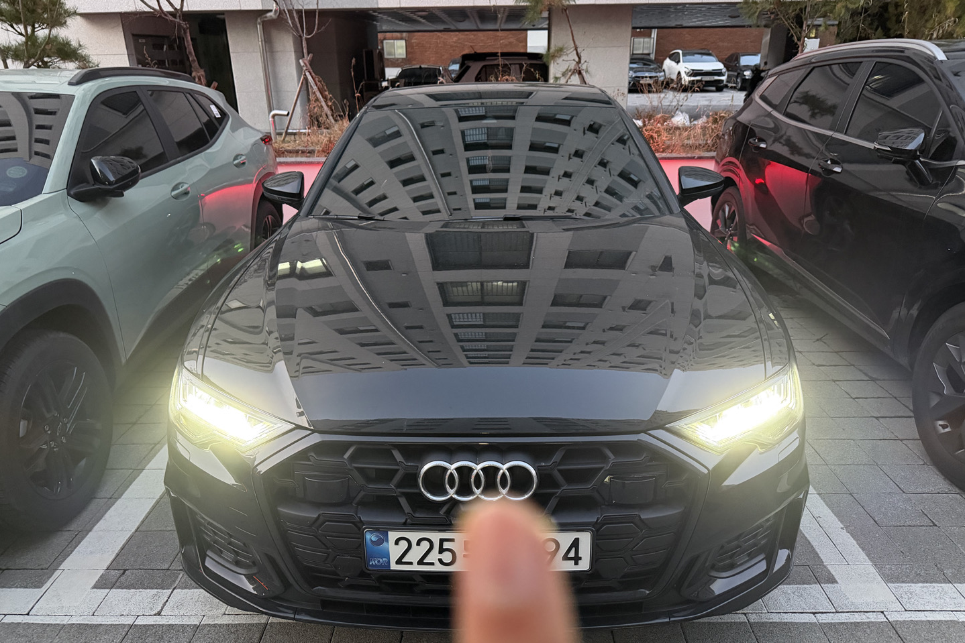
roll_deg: +1.7
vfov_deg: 51.3
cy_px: 336
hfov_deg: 71.5
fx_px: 670
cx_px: 482
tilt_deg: -21.6
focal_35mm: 25
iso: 800
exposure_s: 1/34
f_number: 1.78
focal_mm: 6.76
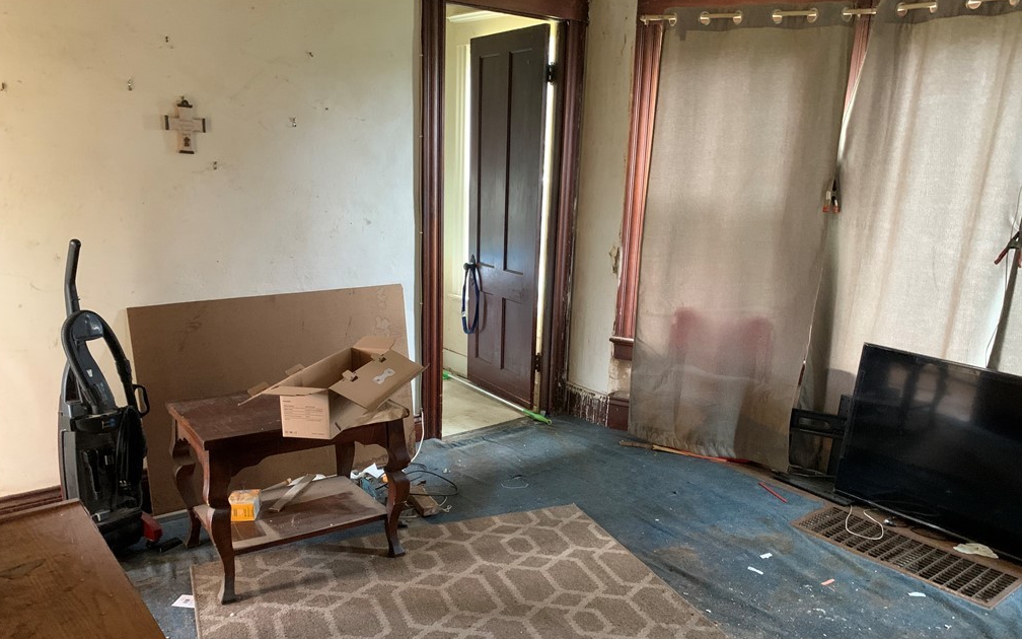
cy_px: 382
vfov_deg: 44.3
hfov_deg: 66.5
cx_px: 507
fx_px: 780
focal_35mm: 28
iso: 640
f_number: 1.8
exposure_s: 1/30
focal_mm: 4.25
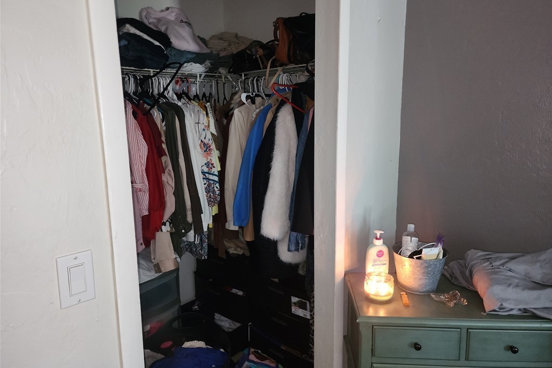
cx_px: 276
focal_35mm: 24
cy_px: 179
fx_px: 368
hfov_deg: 73.8
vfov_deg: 53.1
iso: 320
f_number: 1.8
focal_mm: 6.4
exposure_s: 1/8
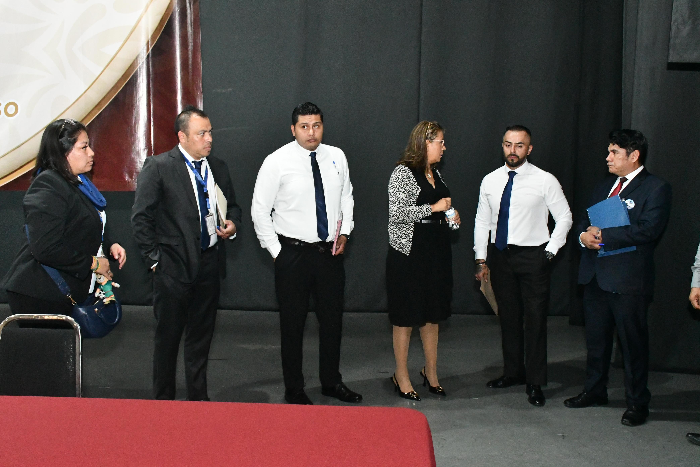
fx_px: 642
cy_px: 234
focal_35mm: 33
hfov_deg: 57.2
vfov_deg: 40.0
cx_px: 350
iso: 10000
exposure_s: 1/60
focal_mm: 22
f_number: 10
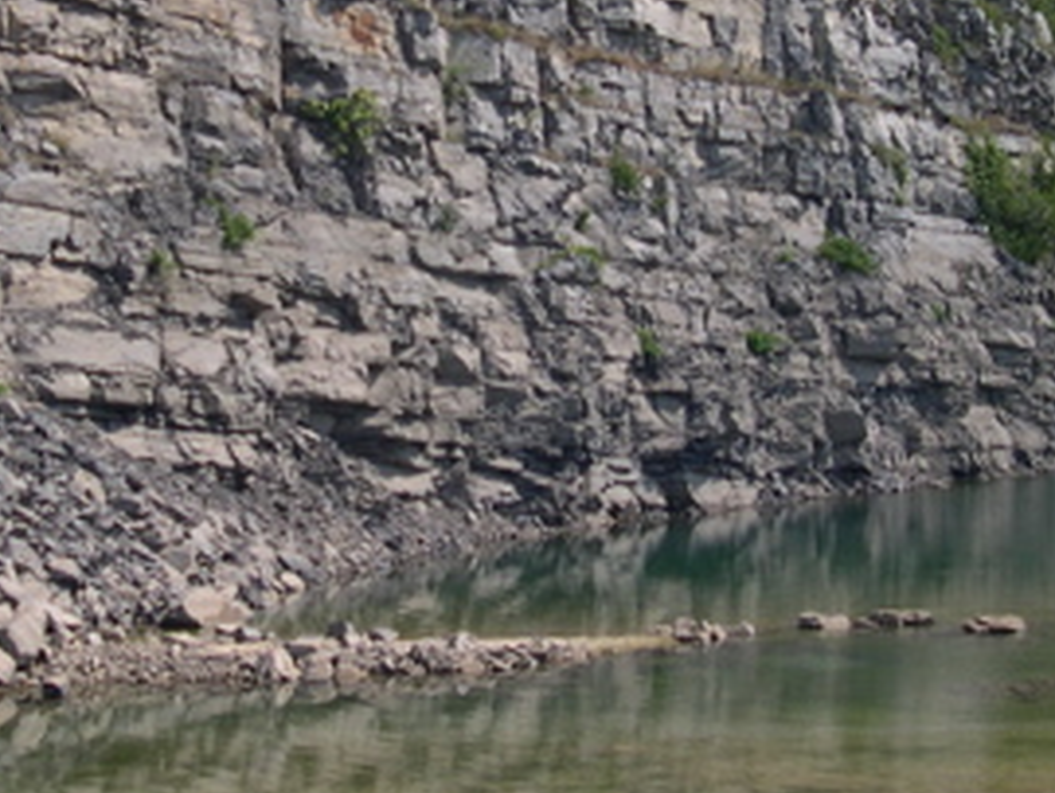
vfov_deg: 16.3
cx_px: 379
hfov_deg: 21.7
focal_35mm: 90
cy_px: 168
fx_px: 2745
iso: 100
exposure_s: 1/176
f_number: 7.6
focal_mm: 8
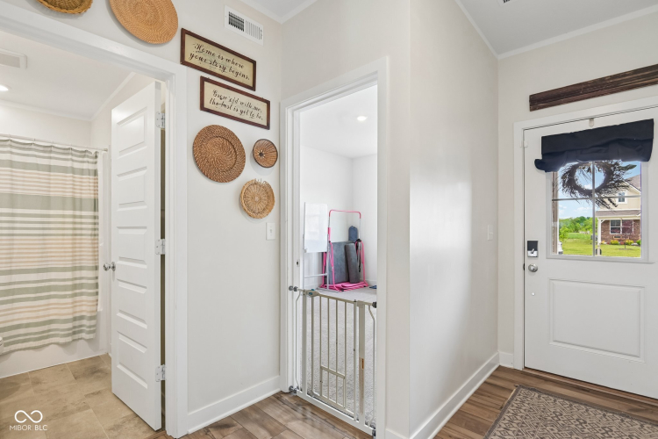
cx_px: 329
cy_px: 220
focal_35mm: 16
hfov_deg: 96.7
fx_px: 292
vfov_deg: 73.7
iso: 320
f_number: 8
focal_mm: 16
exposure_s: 1/15
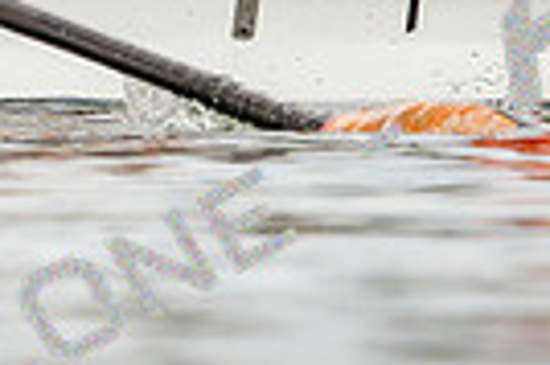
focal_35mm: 3405
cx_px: 140
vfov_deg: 0.4
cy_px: -273
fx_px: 51957
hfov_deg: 0.6
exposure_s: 1/2000
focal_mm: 524
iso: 320
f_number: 6.3
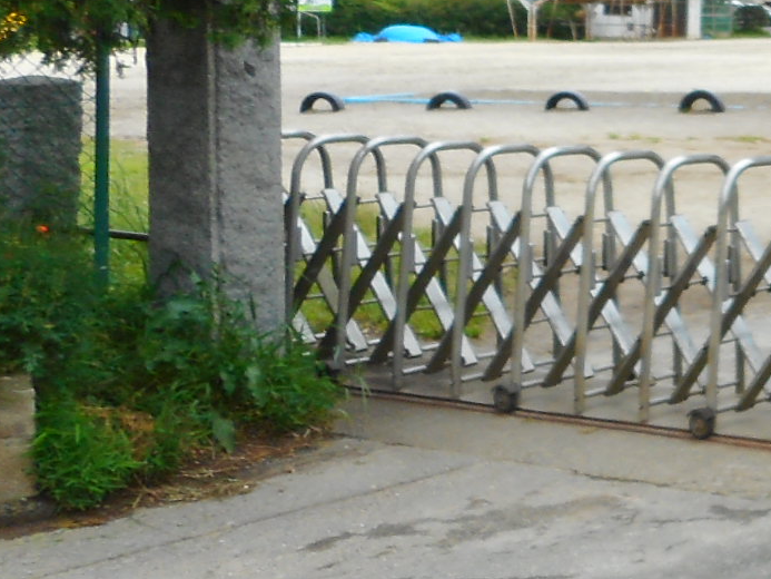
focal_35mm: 82
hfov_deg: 19.7
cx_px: 1251
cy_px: 86
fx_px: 1827
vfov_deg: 17.8
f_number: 3.7
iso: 80
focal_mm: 4.5
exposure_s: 1/80
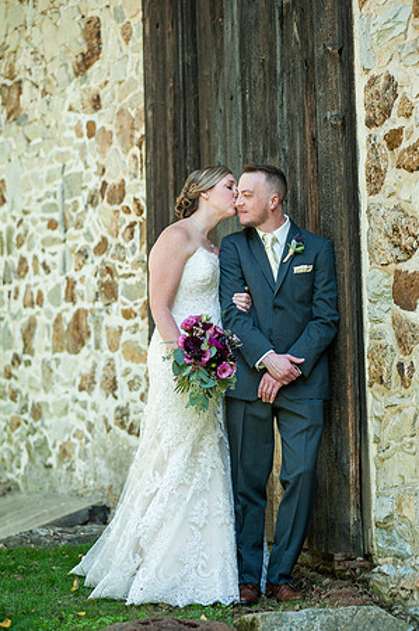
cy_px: 316
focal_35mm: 105
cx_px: 210
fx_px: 1837
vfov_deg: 19.5
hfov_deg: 13.0
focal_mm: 105
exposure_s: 1/320
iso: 160
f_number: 3.2
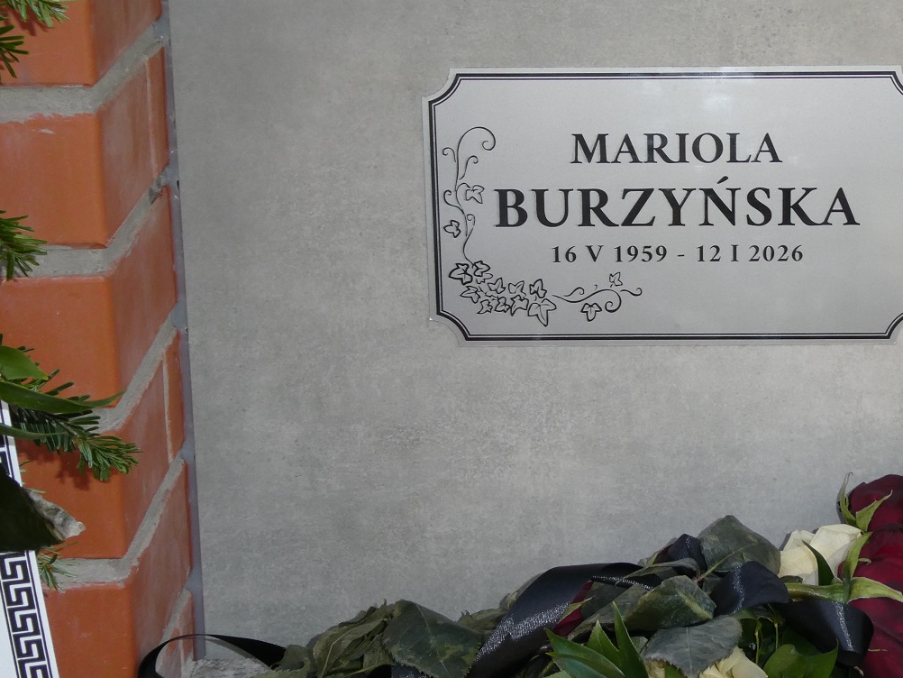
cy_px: 289
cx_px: 633
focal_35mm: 91
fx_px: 2374
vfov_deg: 16.2
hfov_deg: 21.4
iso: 160
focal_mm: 10.3
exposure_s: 1/60
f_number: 4.2
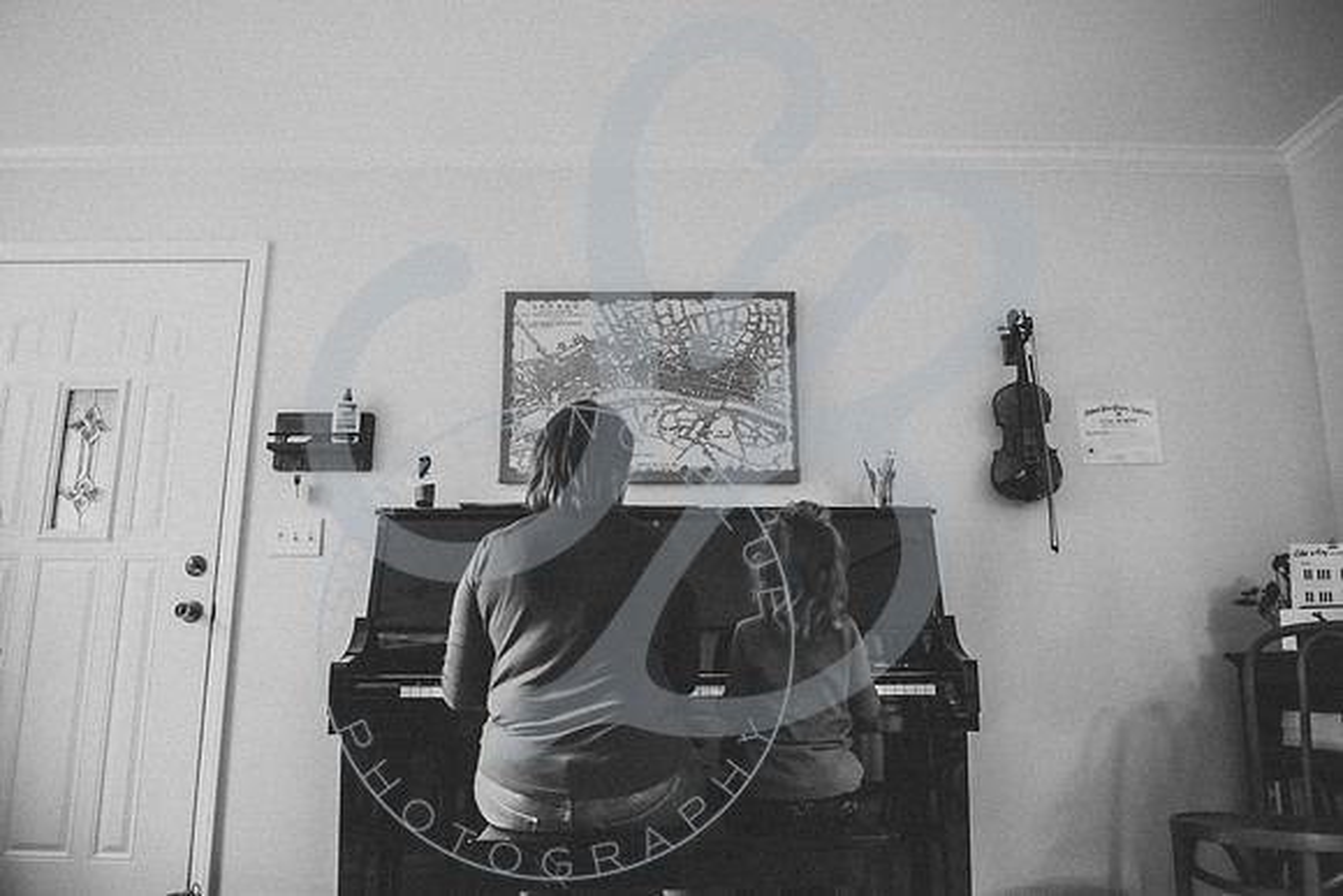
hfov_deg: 66.7
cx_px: 676
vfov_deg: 47.4
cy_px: 448
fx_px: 1020
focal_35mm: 27
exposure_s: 1/125
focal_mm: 26
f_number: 2.8
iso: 1600
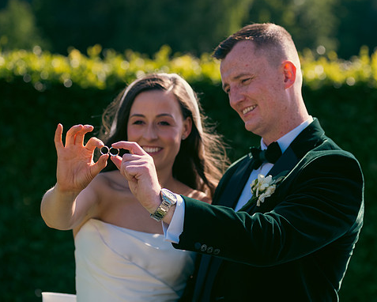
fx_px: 1172
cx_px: 213
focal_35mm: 105
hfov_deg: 18.3
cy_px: 151
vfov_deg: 14.7
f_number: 3.5
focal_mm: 92
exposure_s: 1/1600
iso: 200
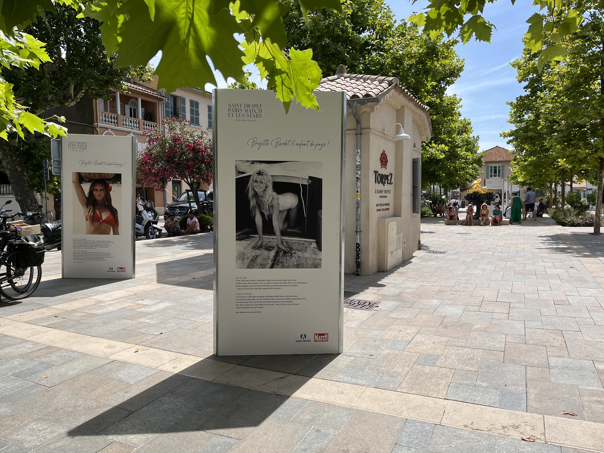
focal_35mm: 26
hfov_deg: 67.3
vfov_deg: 53.1
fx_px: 454
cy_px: 226
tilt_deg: -4.3
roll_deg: +1.0
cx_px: 302
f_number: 1.6
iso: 50
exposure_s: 1/3521
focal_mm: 5.1
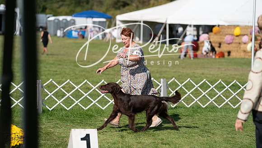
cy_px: 74
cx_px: 131
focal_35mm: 158
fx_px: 1099
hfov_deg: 13.6
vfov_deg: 7.7
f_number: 4
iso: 100
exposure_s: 1/1250
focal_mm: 151
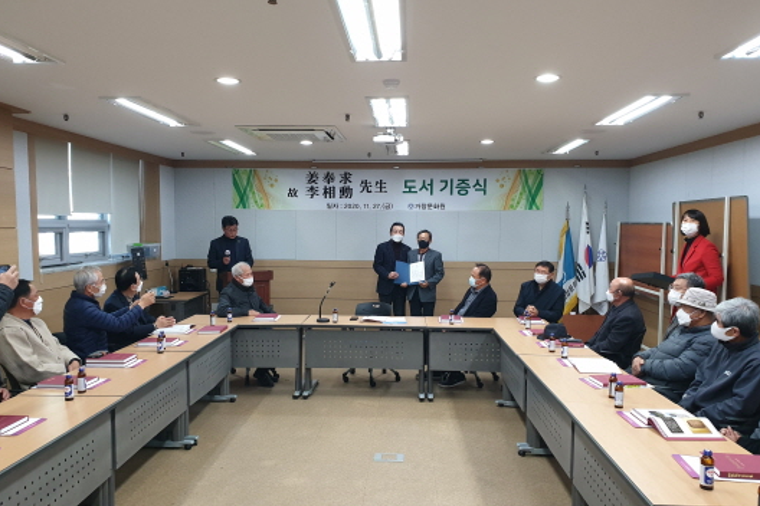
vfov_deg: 46.4
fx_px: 591
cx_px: 375
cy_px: 270
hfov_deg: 65.5
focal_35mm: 28
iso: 200
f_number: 2.4
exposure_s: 1/60
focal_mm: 4.3
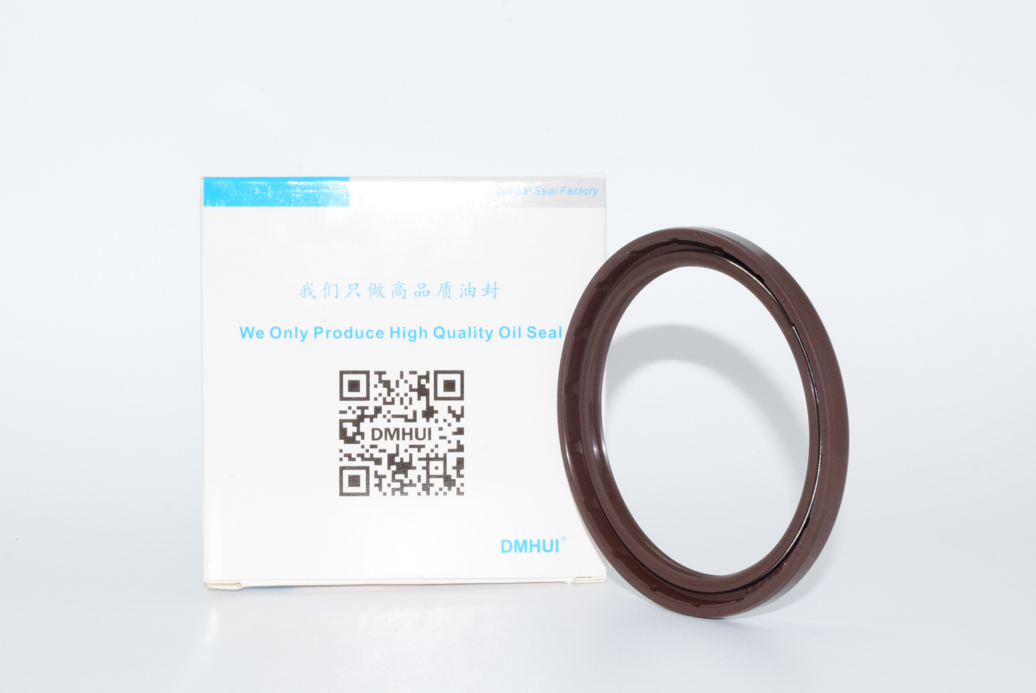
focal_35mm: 72
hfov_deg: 28.1
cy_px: 346
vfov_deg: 19.0
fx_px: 2074
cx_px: 518
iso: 1600
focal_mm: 48
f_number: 36
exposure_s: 1/60
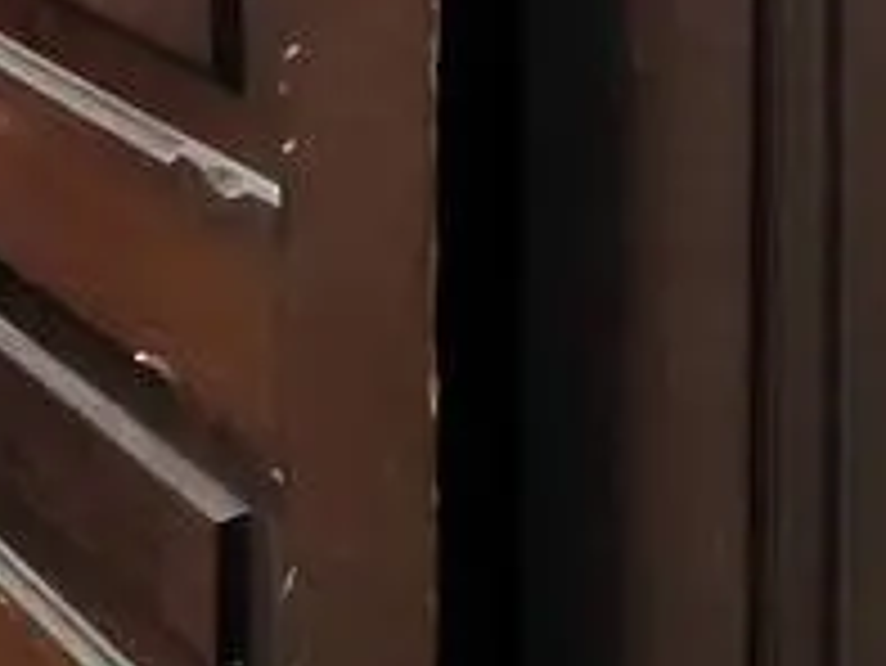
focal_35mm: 76
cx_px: -751
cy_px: -626
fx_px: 1946
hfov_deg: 19.0
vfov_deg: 15.7
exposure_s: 1/10
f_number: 2.2
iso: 640
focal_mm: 1.65
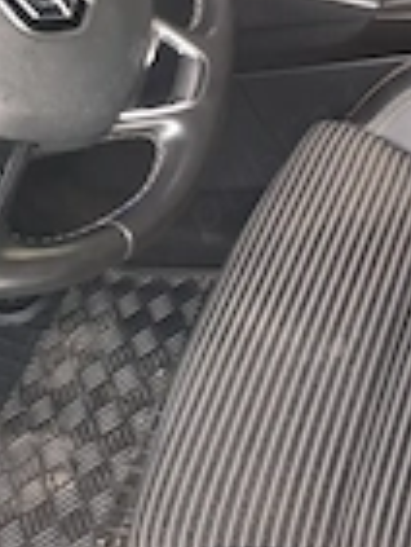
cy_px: -93
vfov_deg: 24.9
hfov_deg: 19.9
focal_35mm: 71
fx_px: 1122
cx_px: 446
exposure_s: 1/50
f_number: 1.8
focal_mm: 4.69
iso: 200
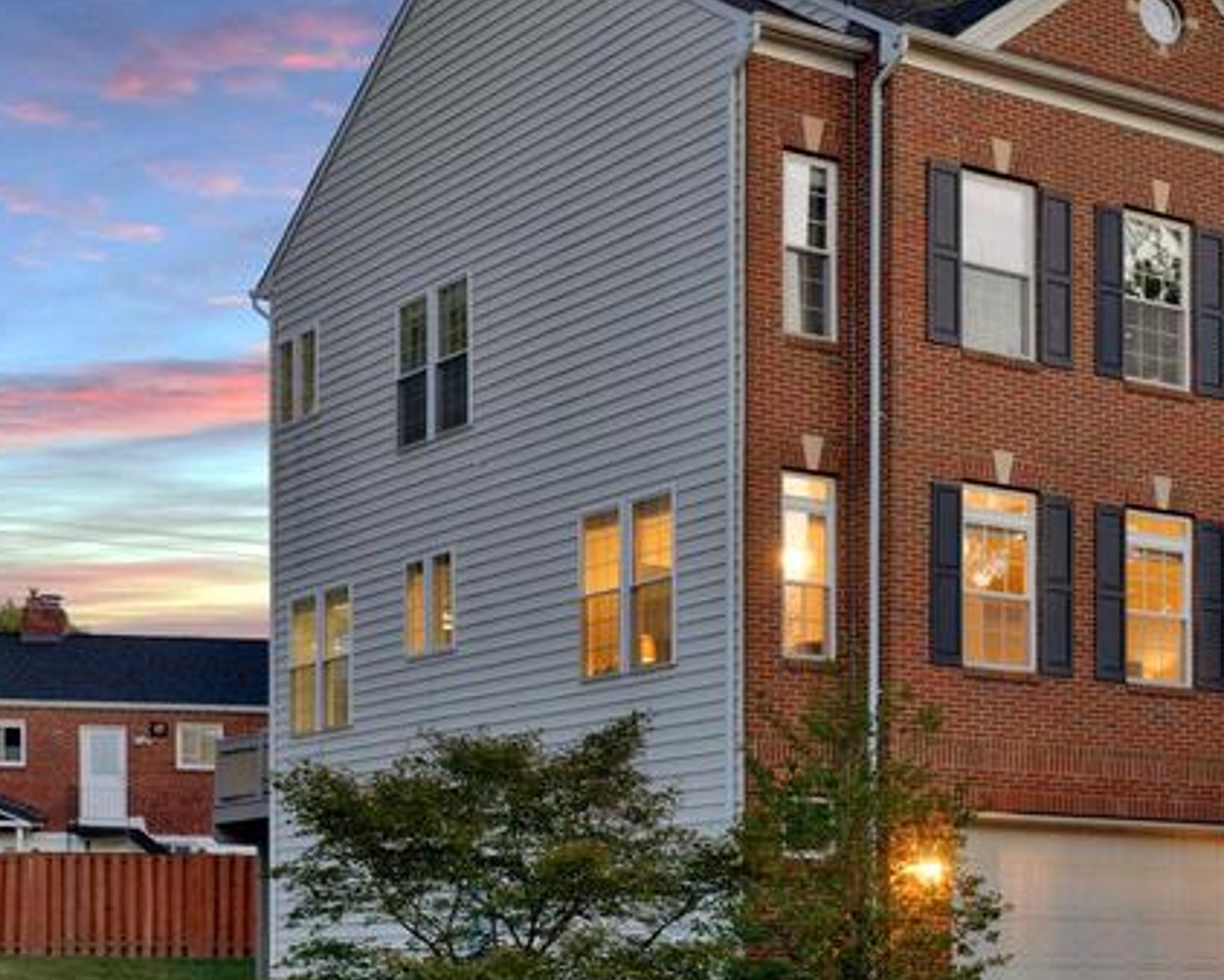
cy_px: 416
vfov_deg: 23.1
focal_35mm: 66
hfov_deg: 27.9
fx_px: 2392
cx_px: 1027
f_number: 9
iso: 1250
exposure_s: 1/5
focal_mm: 29
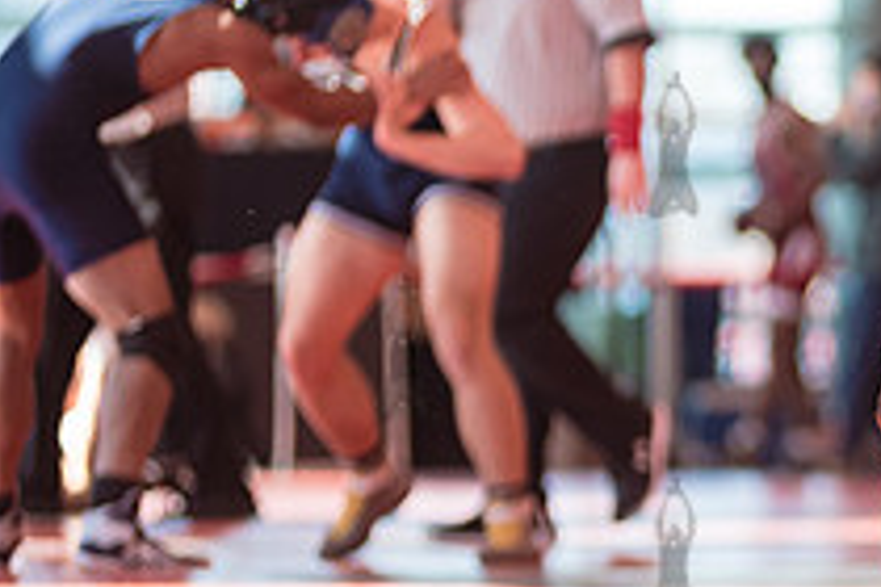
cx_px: 1212
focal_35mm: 552
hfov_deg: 3.7
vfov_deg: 2.5
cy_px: 346
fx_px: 13508
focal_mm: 200
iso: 400
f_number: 3.5
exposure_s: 1/400
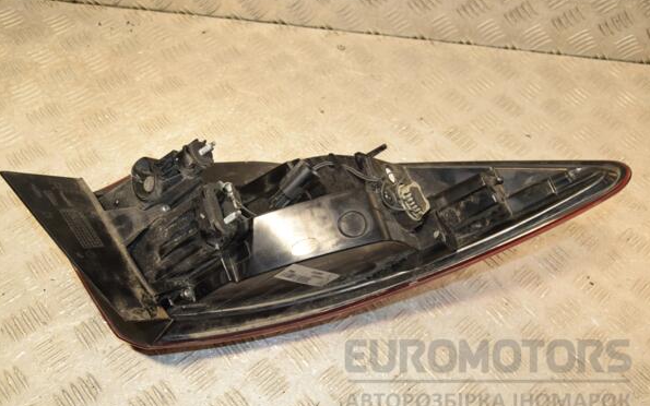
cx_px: 324
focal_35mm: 37
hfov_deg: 52.7
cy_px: 211
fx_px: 656
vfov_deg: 34.4
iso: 800
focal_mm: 24
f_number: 6.3
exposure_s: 1/200
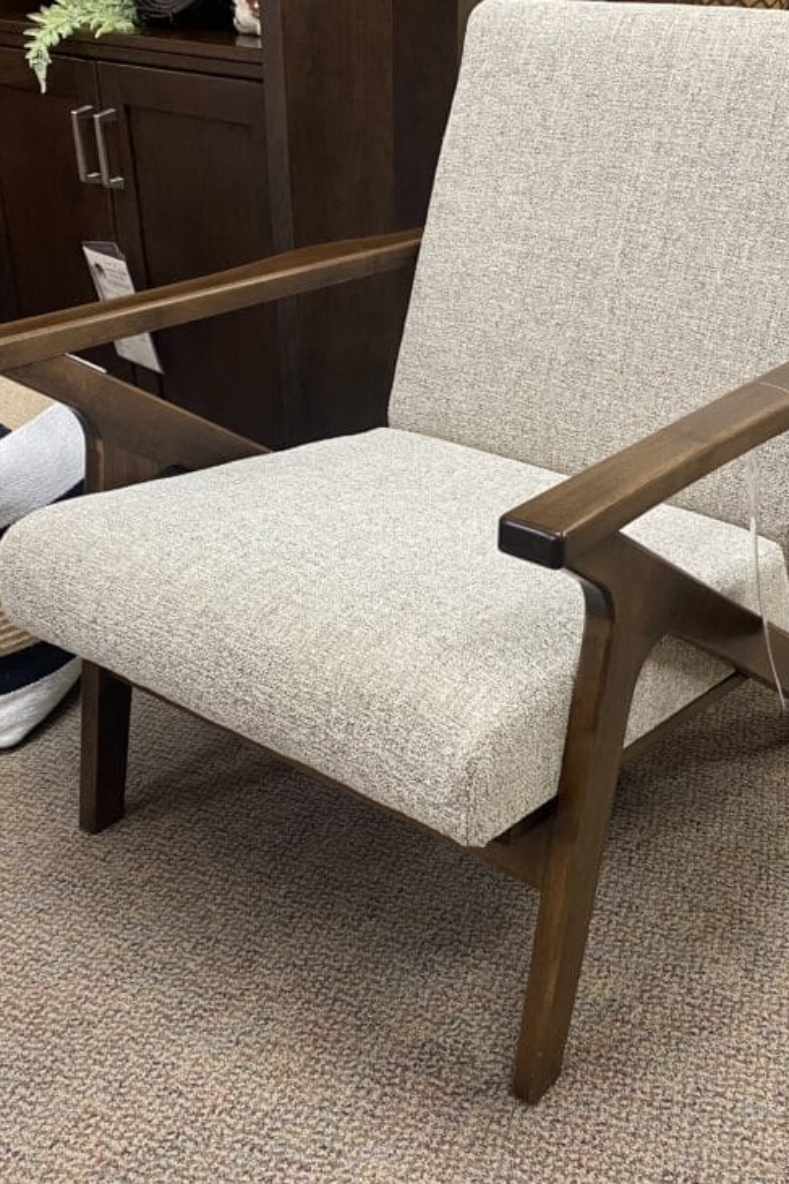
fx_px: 1217
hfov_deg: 35.8
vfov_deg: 51.9
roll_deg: -2.0
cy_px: 580
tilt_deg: -28.2
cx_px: 471
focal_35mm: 37
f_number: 1.8
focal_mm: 4.25
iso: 200
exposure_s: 1/60
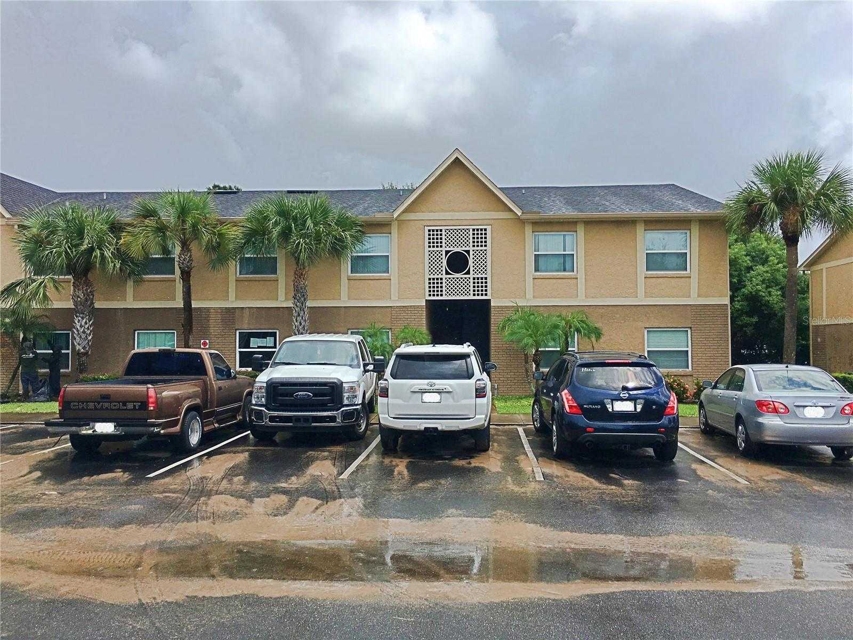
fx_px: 715
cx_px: 426
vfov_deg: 48.2
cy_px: 320
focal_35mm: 29
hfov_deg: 61.7
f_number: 2.2
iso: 25
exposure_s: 1/2137
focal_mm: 4.15
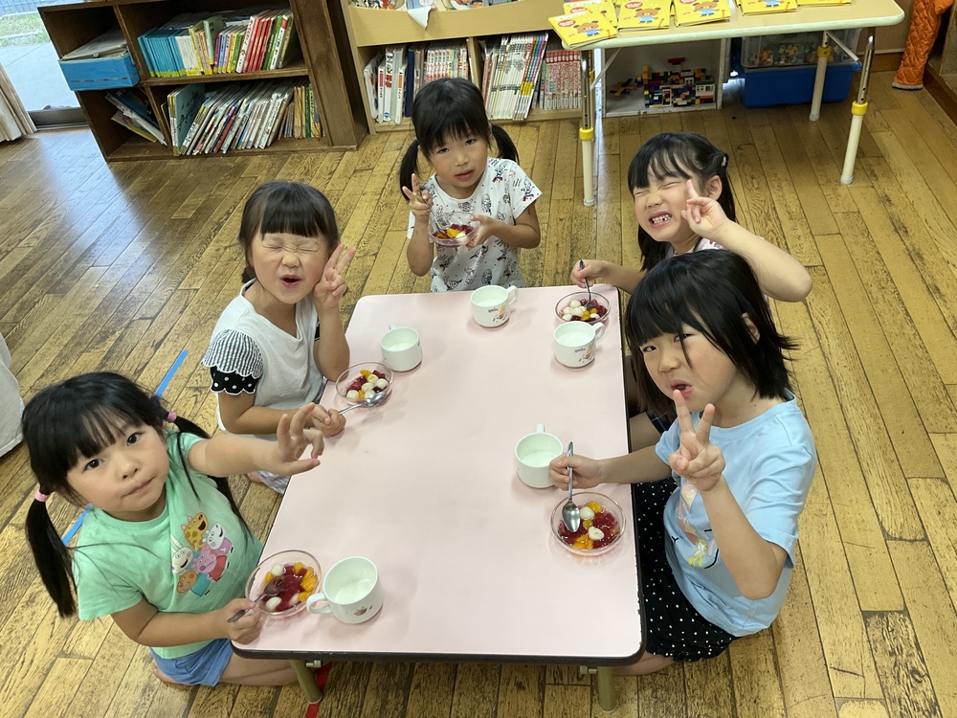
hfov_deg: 61.7
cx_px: 478
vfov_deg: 48.2
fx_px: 802
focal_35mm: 29
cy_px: 359
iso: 50
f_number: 1.8
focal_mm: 3
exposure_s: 1/60
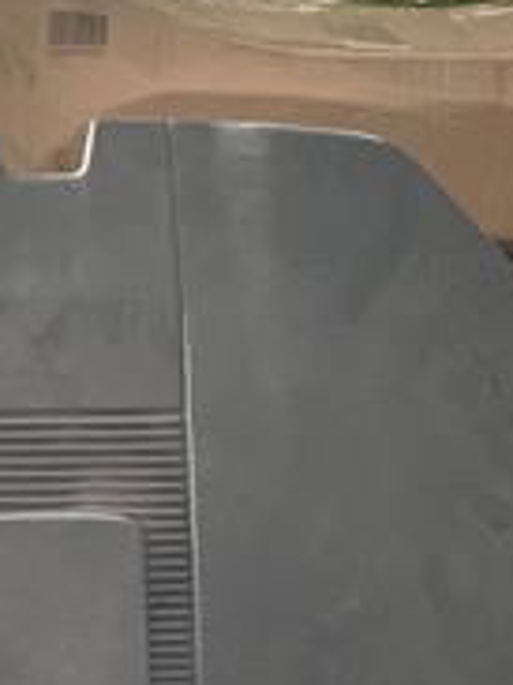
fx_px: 1800
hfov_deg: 16.1
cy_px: 852
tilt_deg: -48.7
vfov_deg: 20.0
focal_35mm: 91
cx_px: 120
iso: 1000
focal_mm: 4.25
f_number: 1.8
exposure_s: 1/8
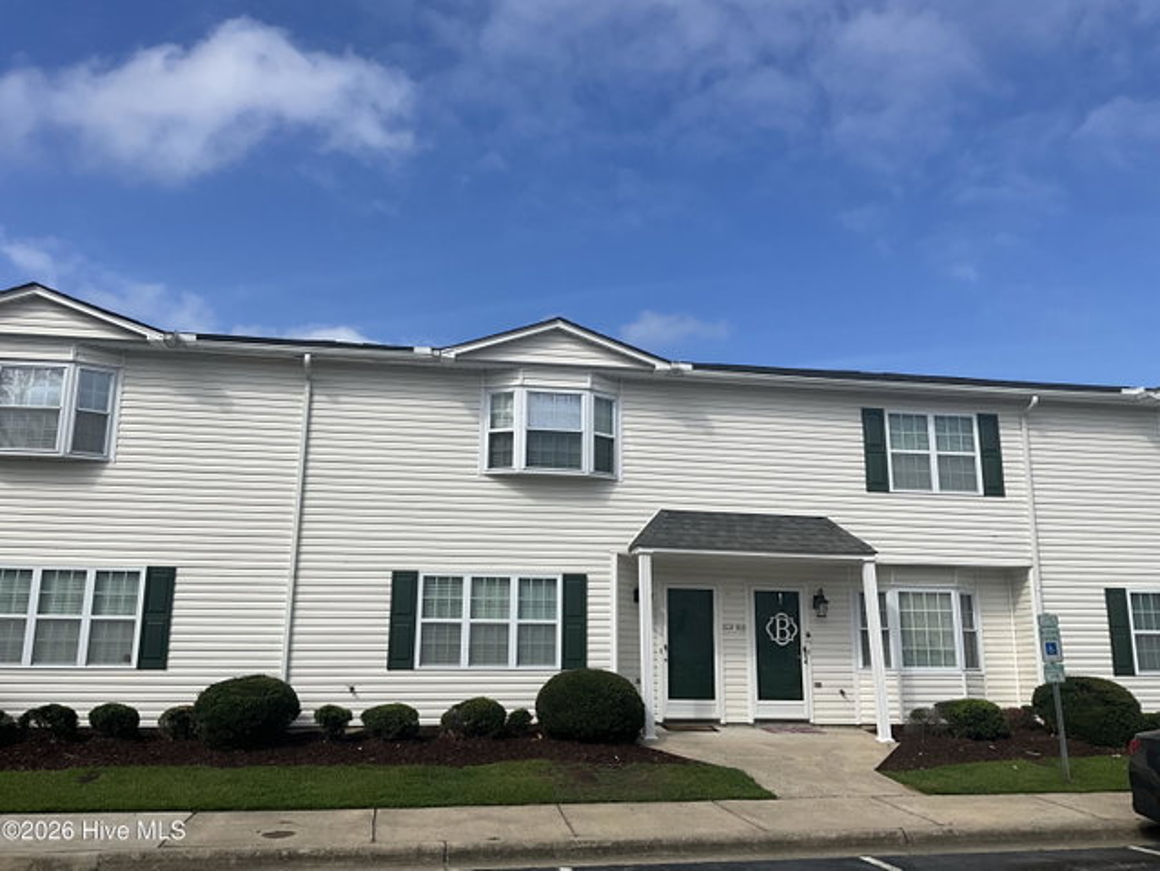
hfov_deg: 61.6
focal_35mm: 29
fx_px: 972
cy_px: 436
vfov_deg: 48.3
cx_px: 580
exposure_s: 1/3125
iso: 25
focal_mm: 3
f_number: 1.8
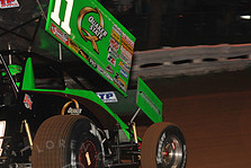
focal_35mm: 291
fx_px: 2030
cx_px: 62
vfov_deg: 4.7
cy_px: 104
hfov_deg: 7.1
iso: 1000
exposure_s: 1/320
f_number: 7.1
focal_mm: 112
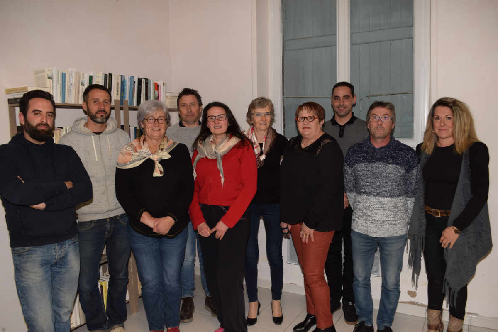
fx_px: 373
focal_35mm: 27
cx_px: 249
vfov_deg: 47.9
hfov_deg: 67.4
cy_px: 166
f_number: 5.6
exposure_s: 1/60
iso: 400
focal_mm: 18
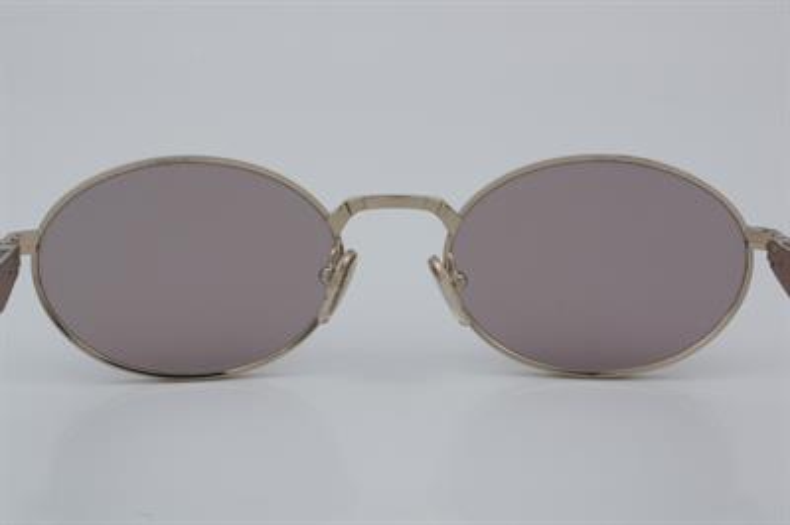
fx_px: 1809
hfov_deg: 24.6
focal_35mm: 82
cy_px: 262
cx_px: 395
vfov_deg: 16.5
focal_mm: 55
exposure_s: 1/4
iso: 100
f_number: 32
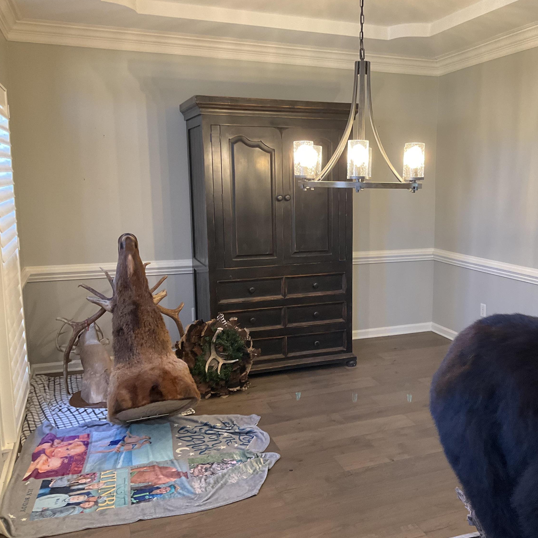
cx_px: 358
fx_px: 615
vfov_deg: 47.2
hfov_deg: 46.5
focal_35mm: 35
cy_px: 273
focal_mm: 3
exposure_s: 1/60
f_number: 1.8
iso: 100
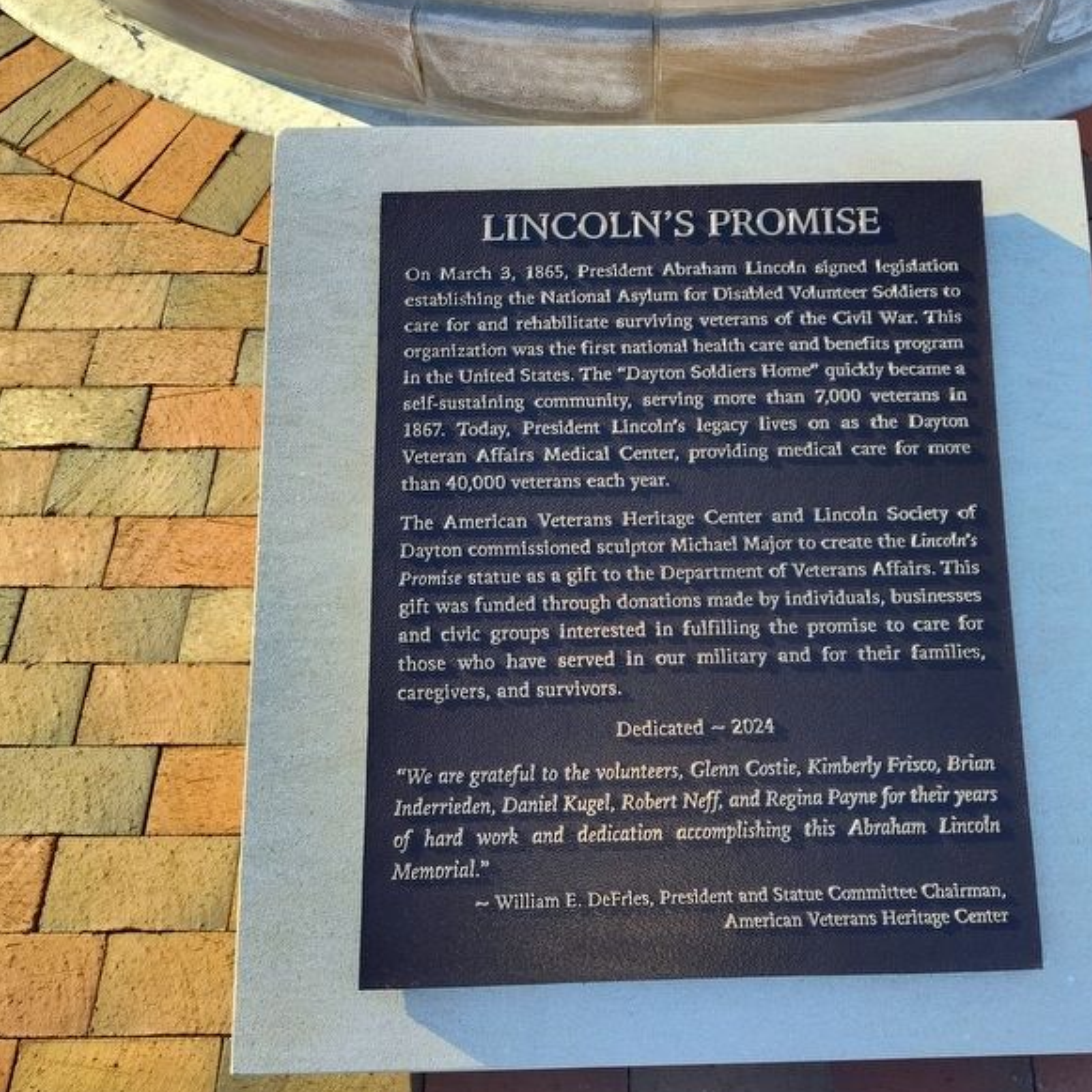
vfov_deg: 57.3
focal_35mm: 28
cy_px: 539
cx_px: 654
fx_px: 999
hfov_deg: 56.9
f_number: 1.8
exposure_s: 1/310
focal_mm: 5.56
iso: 100
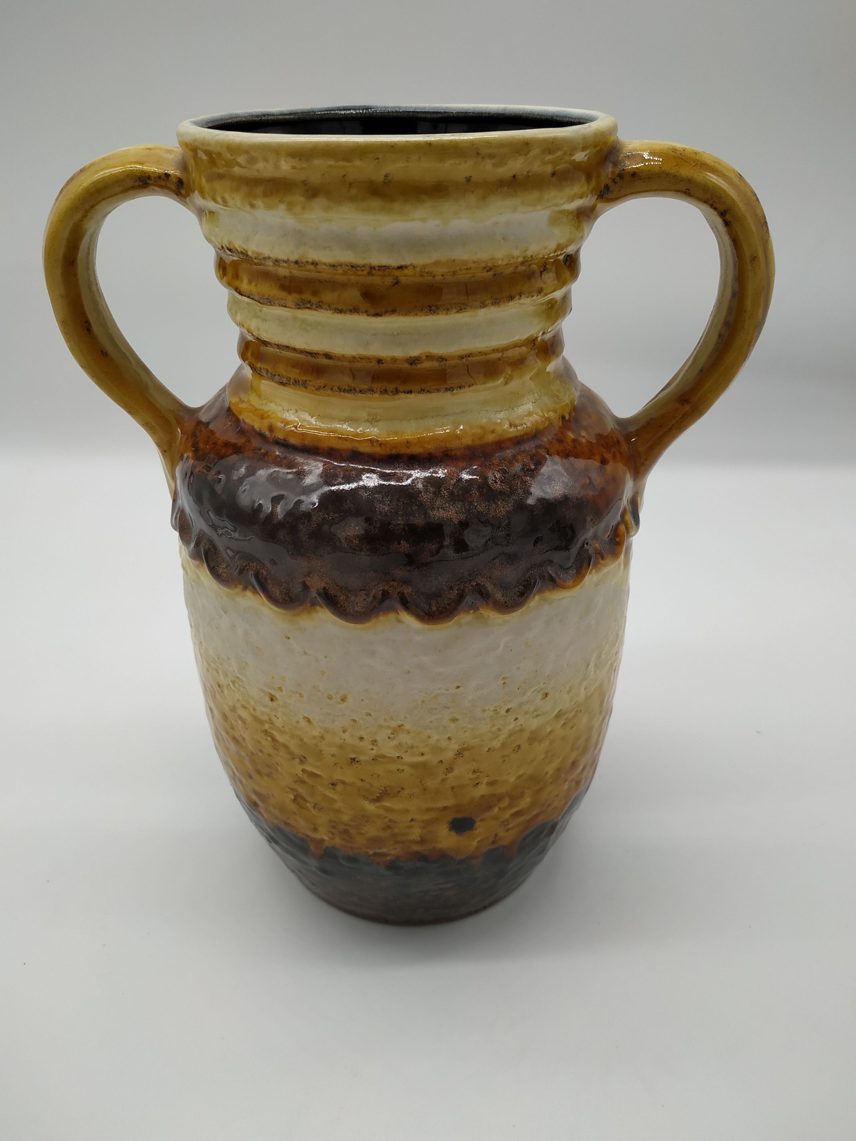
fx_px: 791
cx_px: 428
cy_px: 570
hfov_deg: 56.8
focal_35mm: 24
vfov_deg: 71.6
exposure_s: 1/368
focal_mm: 3.94
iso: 100
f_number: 1.9
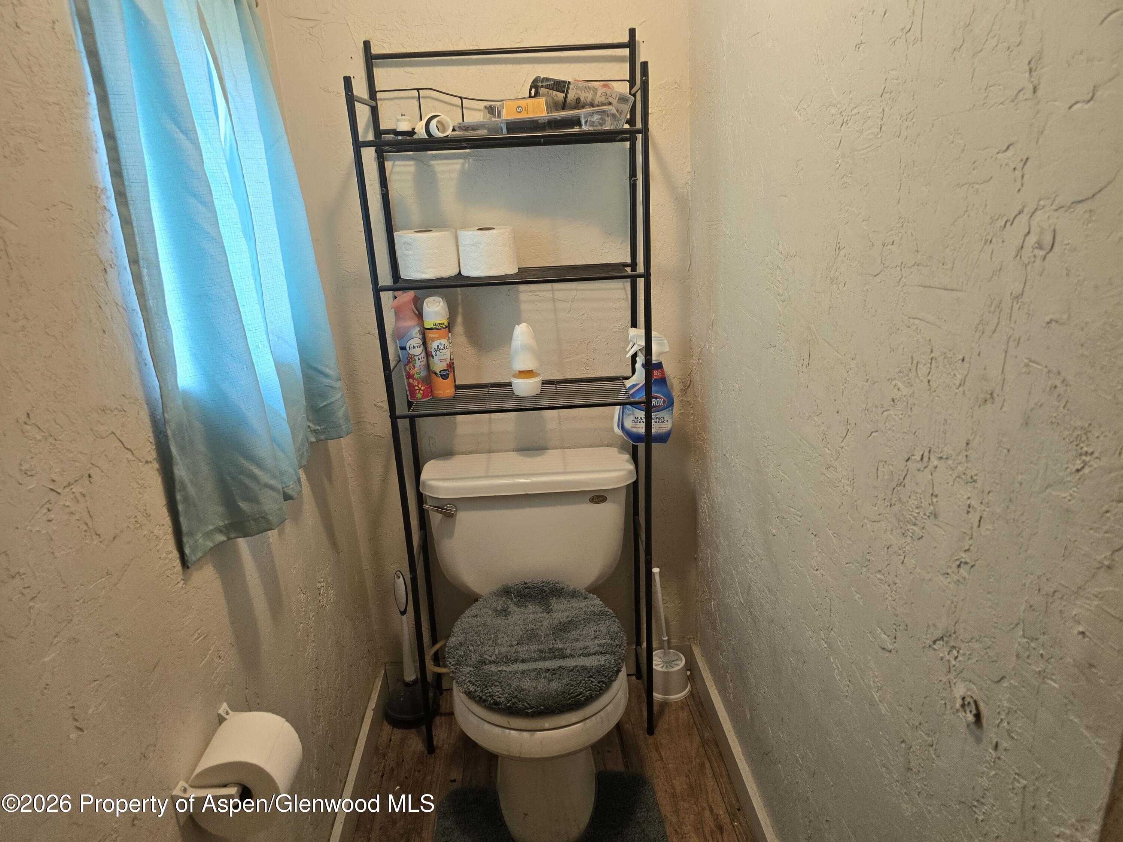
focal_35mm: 23
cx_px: 562
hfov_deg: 73.9
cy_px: 421
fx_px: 746
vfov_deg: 58.9
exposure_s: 1/120
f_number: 1.7
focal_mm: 6.3
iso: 200
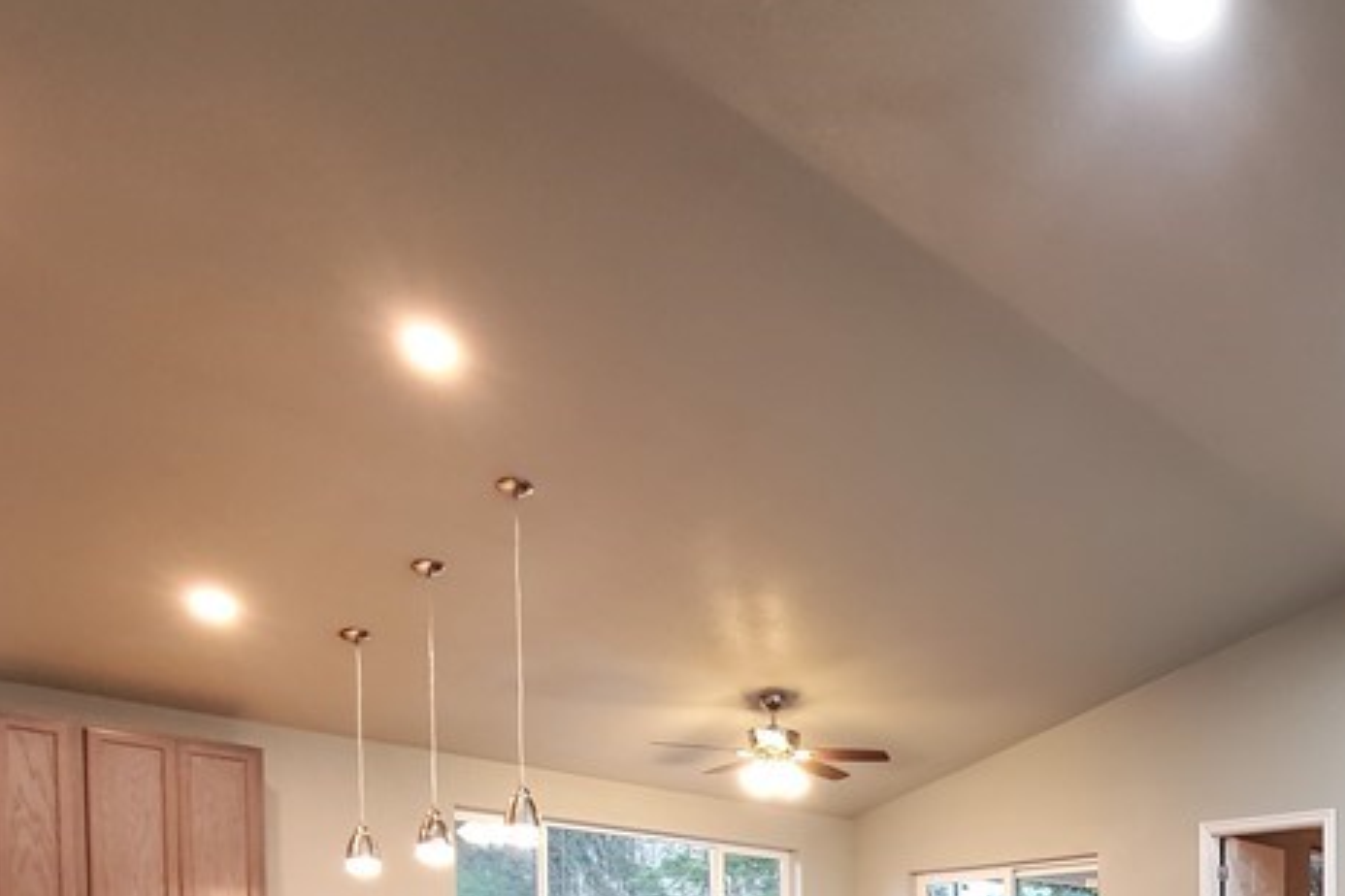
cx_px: 1156
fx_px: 1121
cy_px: 1012
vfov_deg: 36.2
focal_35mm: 30
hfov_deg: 55.5
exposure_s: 1/29
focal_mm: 1.8
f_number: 2.2
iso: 500
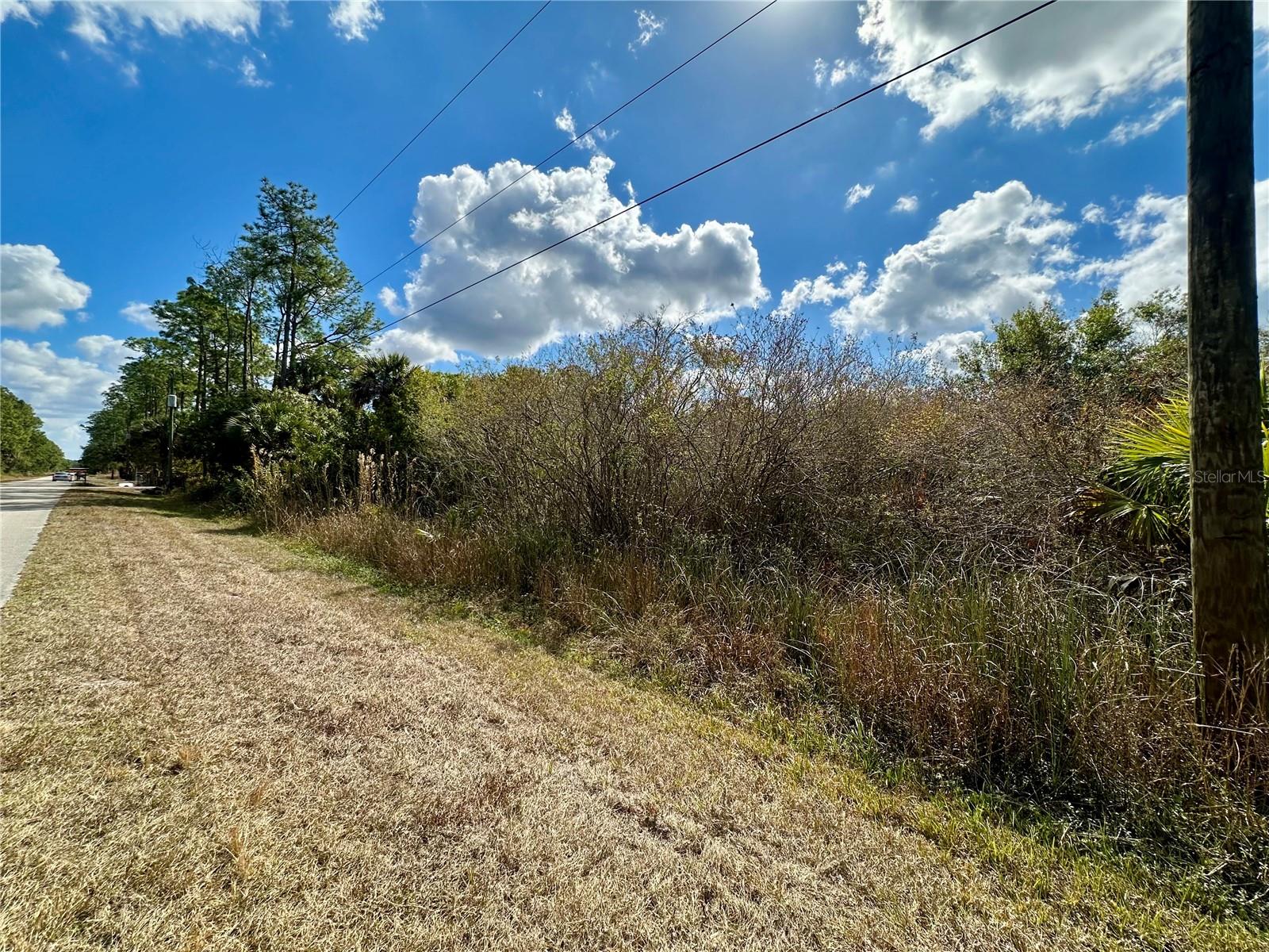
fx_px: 513
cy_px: 476
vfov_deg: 85.7
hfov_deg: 102.1
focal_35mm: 14
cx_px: 634
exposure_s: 1/1916
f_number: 2.2
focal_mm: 2.22
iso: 40
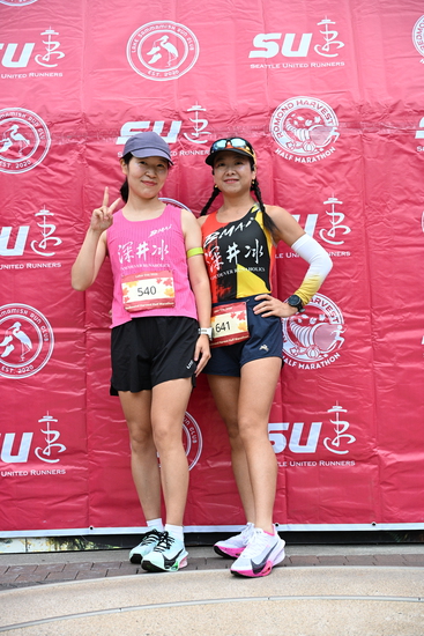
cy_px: 318
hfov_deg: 24.2
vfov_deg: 35.6
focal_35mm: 56
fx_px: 989
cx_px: 212
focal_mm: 56
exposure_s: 1/400
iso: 2000
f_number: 4
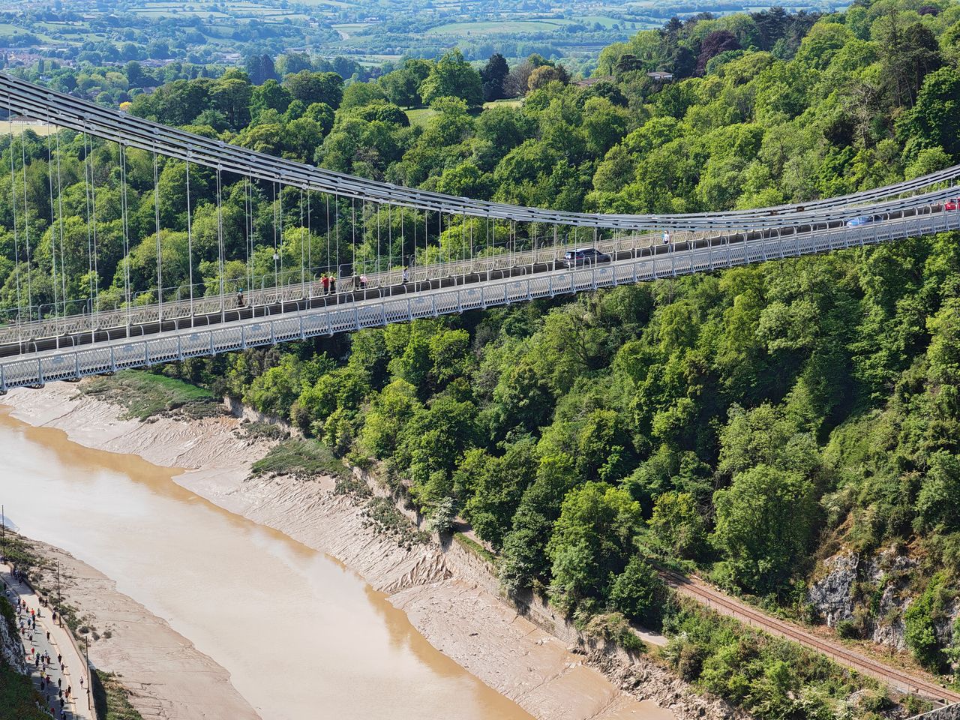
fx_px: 1886
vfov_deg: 21.6
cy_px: 360
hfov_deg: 28.6
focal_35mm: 68
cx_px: 480
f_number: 2.4
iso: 50
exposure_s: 1/440
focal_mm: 8.67
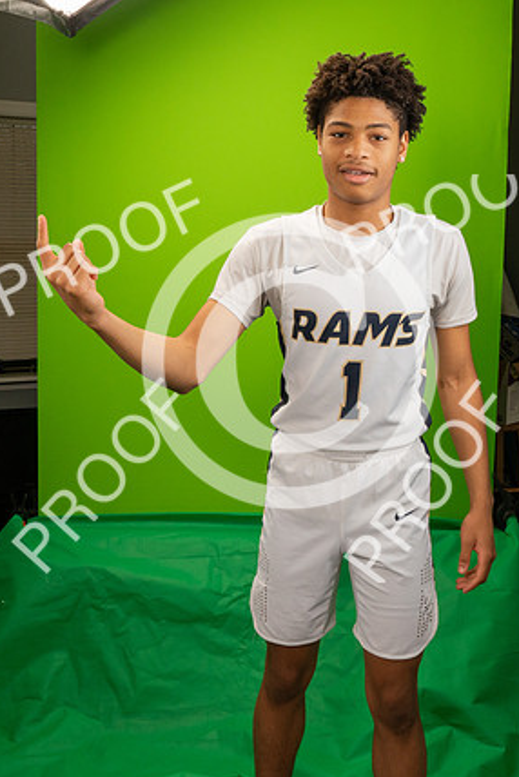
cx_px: 275
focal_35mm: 45
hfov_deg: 29.9
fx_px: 971
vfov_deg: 43.4
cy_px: 312
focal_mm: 24
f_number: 20
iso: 800
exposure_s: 1/60
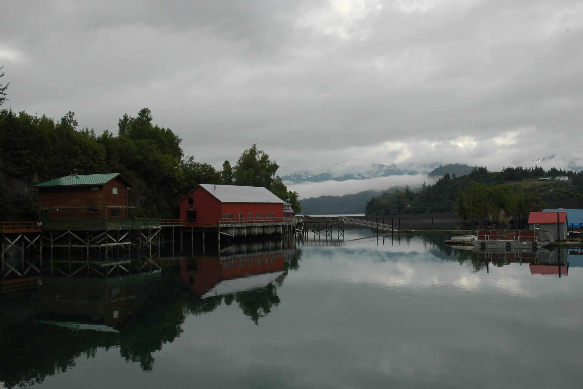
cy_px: 192
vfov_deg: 35.9
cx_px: 287
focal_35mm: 37
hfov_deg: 51.9
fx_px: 599
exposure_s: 1/250
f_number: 10
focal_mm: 24
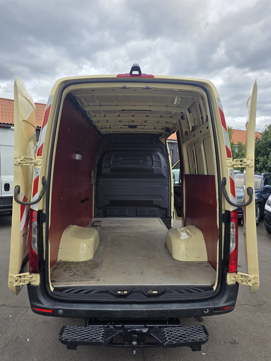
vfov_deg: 73.9
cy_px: 180
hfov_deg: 58.9
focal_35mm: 23
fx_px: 240
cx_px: 136
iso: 80
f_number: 1.7
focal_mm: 6.25
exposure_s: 1/1513
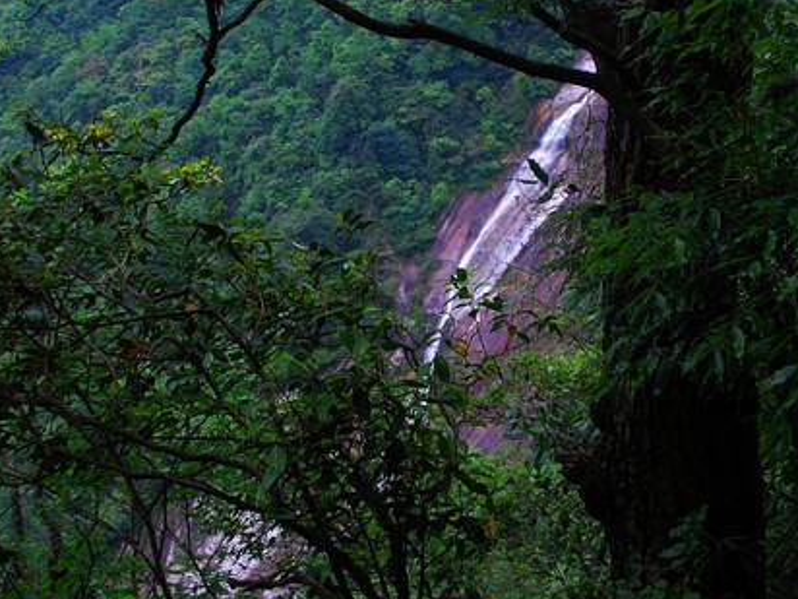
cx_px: 457
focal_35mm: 73
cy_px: 214
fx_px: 1679
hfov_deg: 26.7
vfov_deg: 20.2
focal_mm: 29
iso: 100
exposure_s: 1/80
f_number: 8
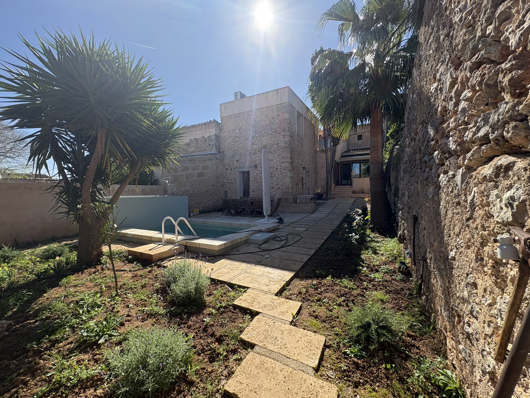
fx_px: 214
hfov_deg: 102.1
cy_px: 199
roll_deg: +0.9
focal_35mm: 14
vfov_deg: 85.7
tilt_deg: -1.4
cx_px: 265
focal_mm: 2.22
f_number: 2.2
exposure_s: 1/1506
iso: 50
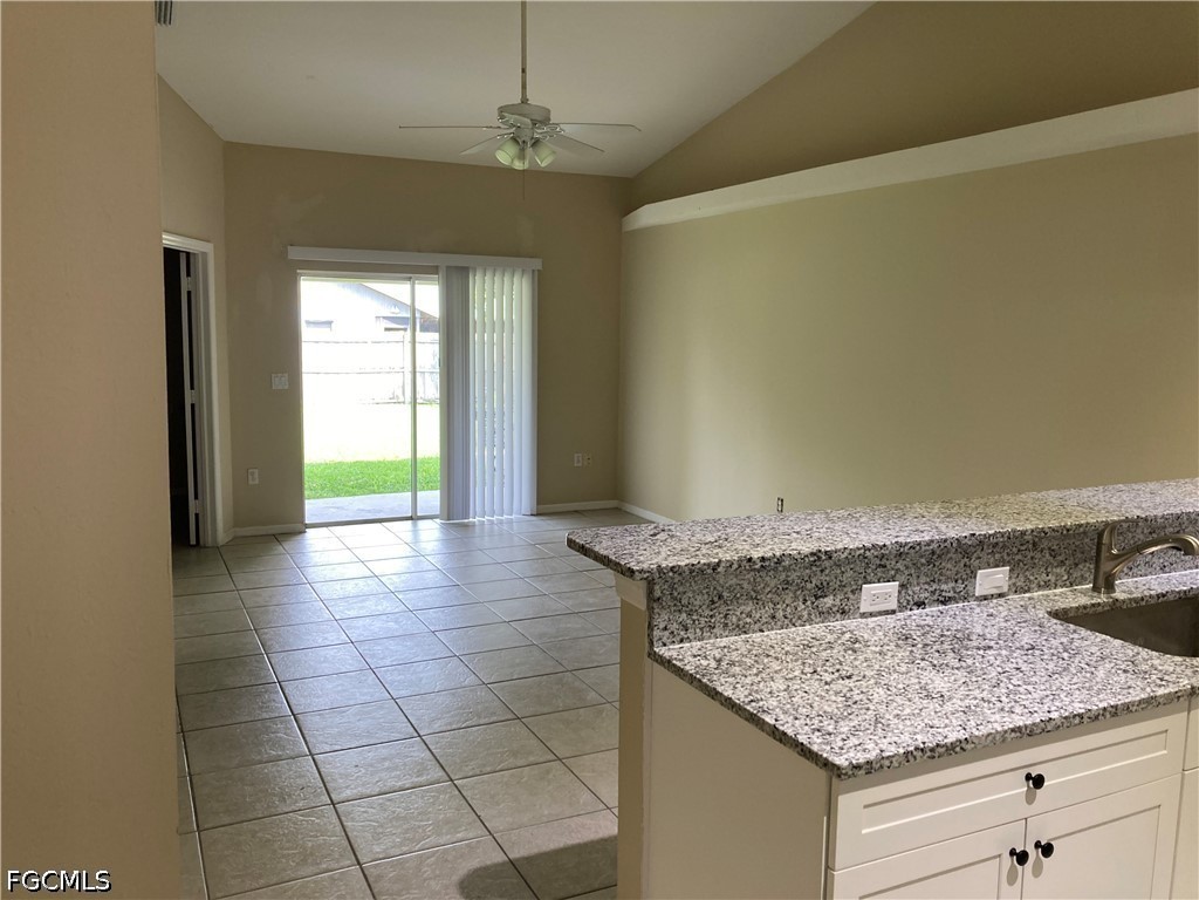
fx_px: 970
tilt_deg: -5.4
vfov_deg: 49.7
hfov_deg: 63.4
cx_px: 600
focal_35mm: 28
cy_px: 450
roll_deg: -1.1
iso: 80
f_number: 1.8
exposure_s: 1/60
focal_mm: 3.99
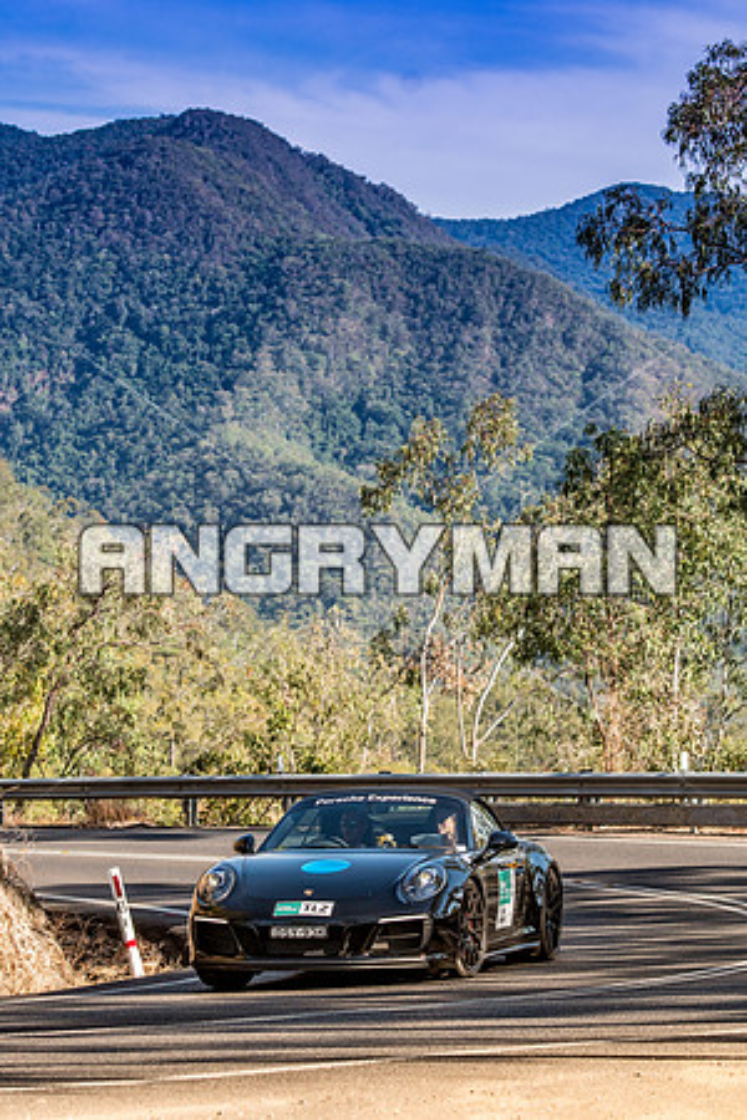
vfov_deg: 16.1
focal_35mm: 128
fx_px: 3968
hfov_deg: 10.8
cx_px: 374
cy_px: 560
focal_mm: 85
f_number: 5
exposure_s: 1/2000
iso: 250
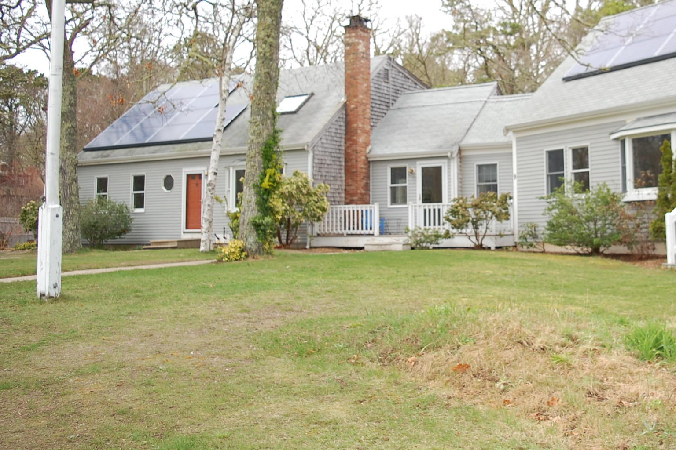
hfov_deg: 43.4
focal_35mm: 44
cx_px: 485
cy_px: 142
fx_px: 826
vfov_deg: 30.2
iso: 200
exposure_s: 1/500
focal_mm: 20
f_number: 3.8
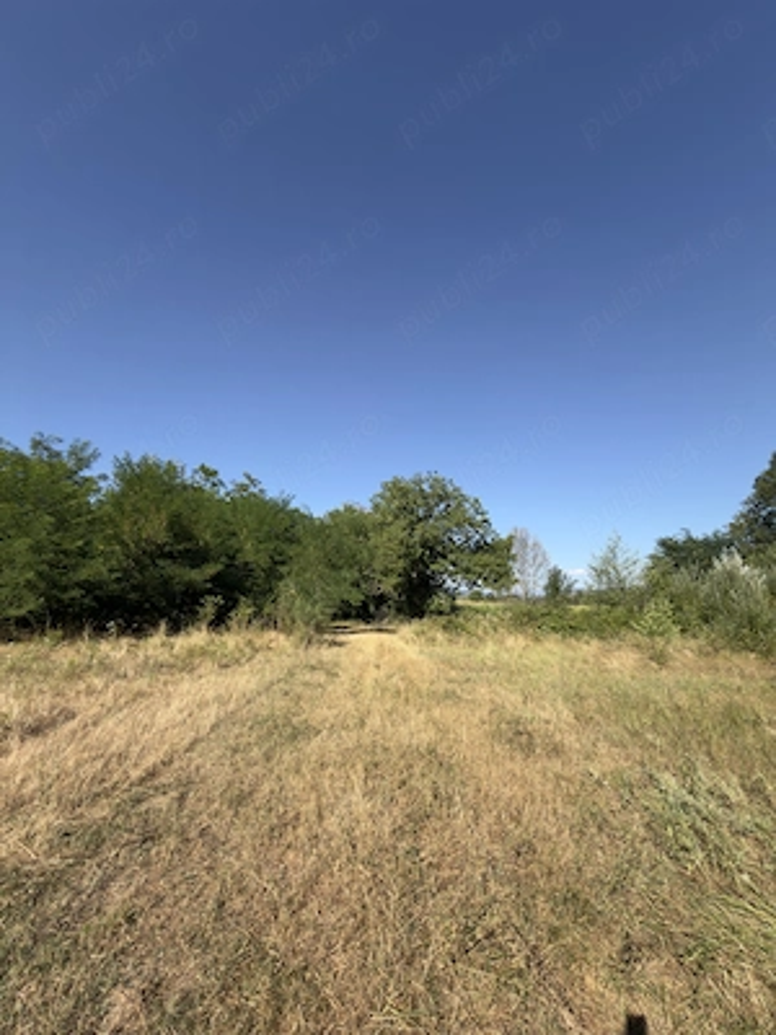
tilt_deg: +12.2
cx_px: 388
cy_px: 518
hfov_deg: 85.7
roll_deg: -1.0
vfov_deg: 102.1
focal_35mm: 14
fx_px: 418
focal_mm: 2.22
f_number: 2.2
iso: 16
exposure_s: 1/481
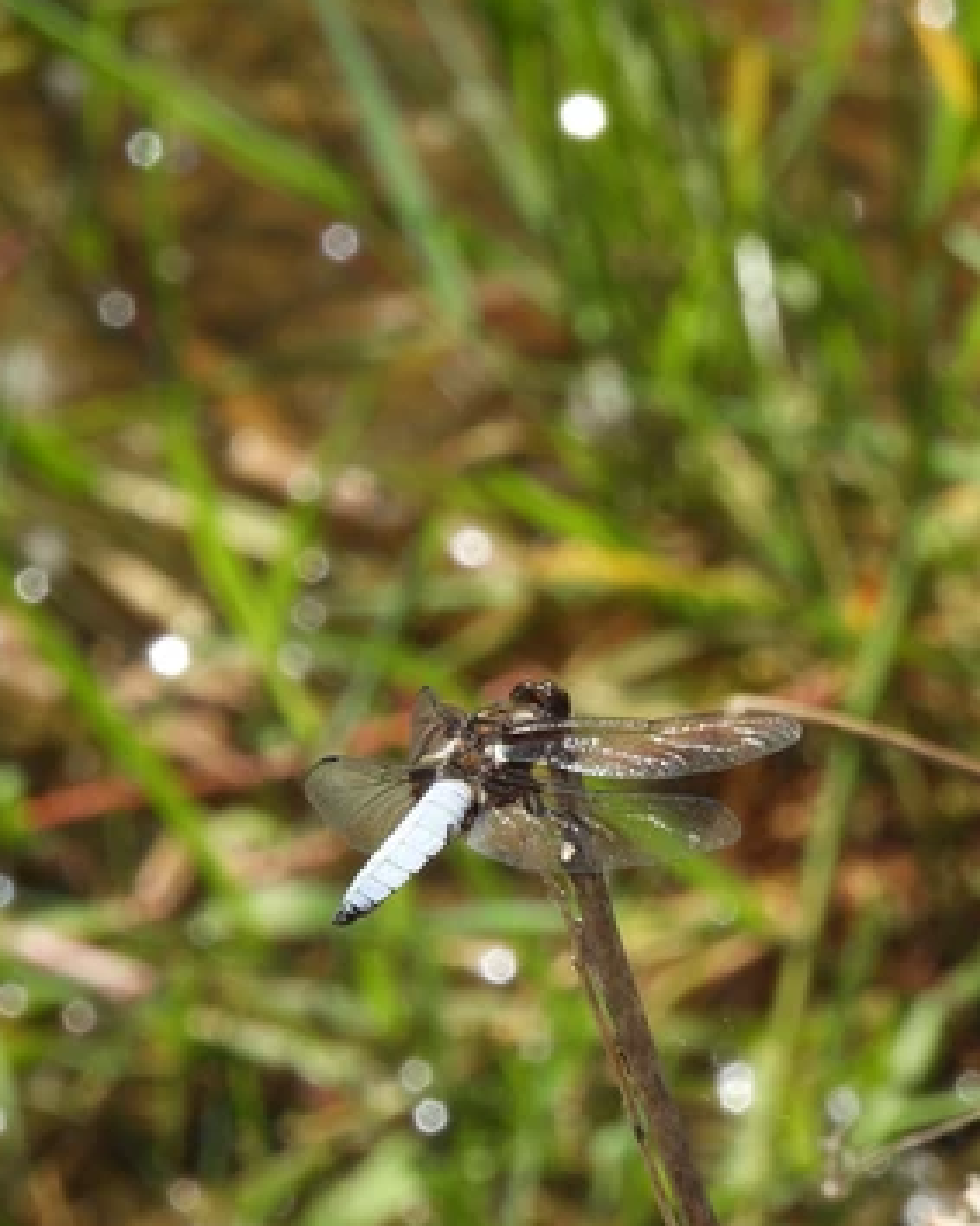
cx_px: 540
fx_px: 38375
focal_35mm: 1058
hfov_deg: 1.5
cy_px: 727
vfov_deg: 1.8
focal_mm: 107
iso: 100
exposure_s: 1/250
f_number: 6.3
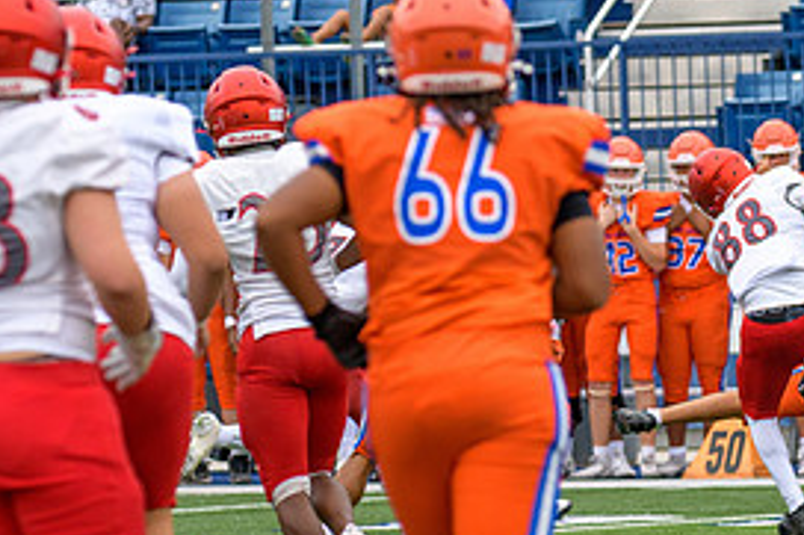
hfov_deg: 4.2
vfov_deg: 2.8
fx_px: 10847
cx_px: 751
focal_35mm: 486
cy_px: 379
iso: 320
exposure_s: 1/800
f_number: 3.5
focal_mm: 160
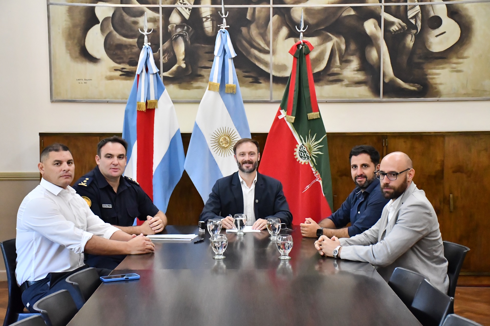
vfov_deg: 20.3
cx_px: 245
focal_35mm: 67
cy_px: 163
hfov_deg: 30.1
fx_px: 912
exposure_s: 1/100
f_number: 4.5
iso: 5000
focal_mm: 45
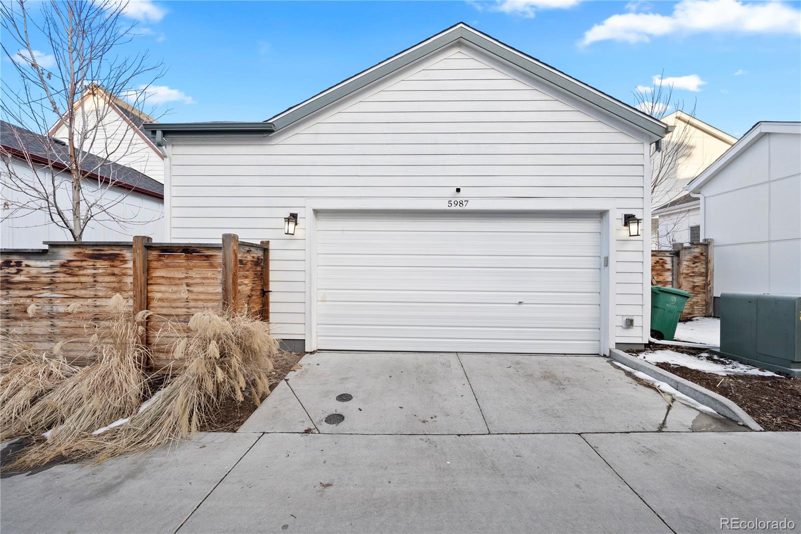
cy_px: 267
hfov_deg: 108.3
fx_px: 289
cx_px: 400
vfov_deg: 85.5
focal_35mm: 13
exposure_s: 1/25
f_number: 9
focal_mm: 13
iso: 400
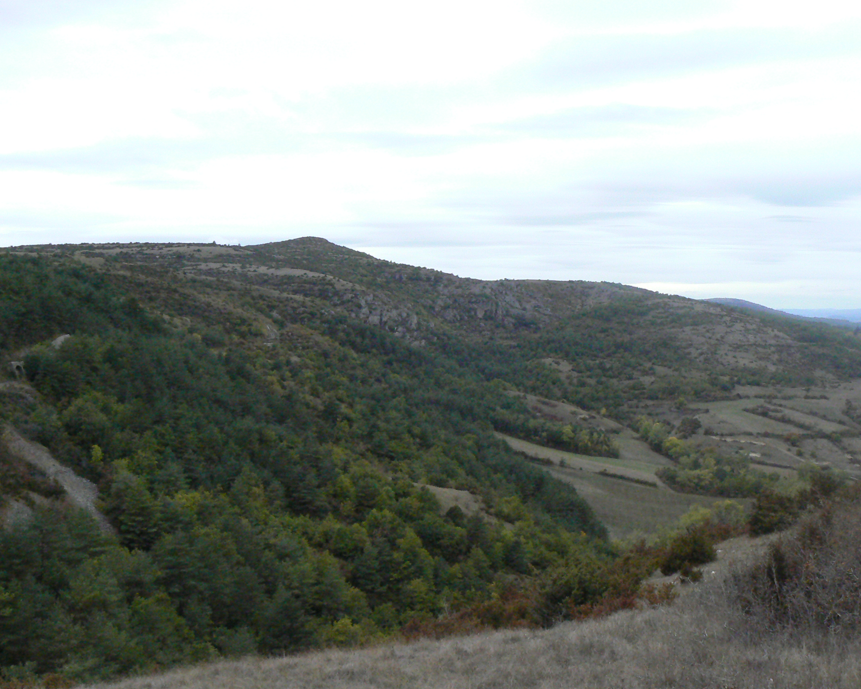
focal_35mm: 38
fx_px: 968
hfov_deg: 47.9
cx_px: 417
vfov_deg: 39.1
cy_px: 349
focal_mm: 6
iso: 400
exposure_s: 1/500
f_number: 7.1
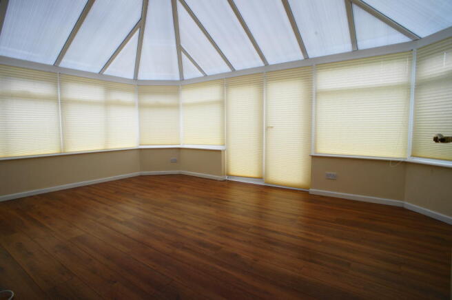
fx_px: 301
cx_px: 226
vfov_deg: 53.0
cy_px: 150
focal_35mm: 24
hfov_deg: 73.8
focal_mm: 16
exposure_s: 1/100
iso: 200
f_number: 5.6
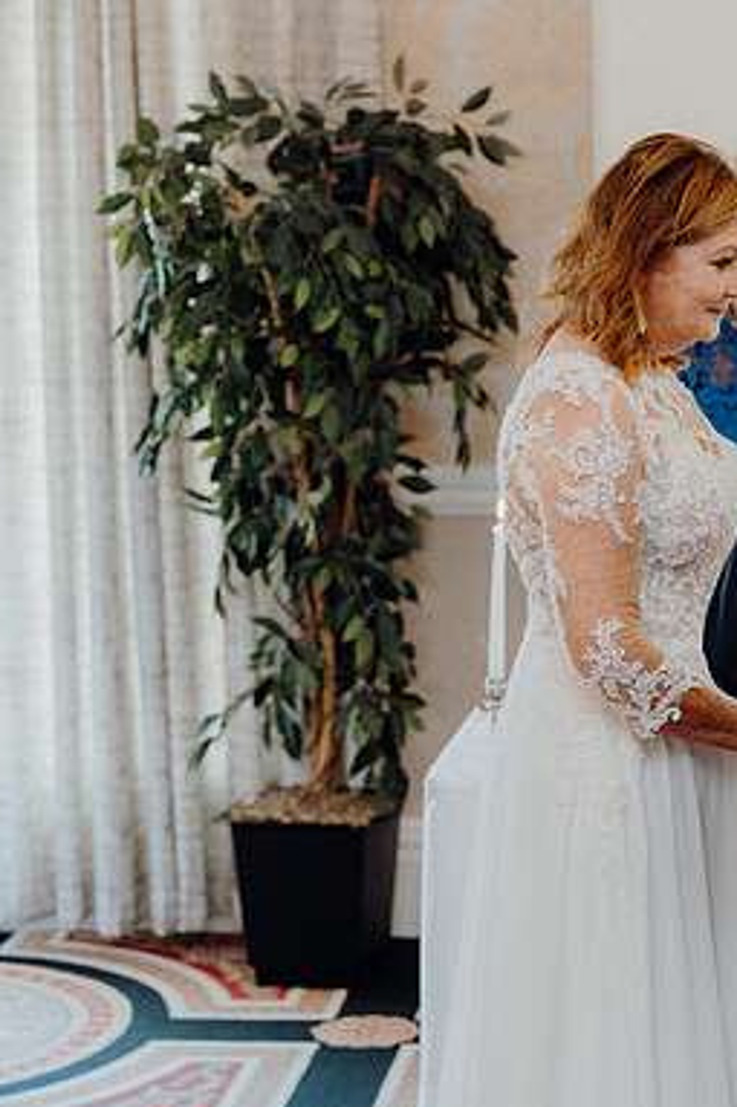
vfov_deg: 19.8
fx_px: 3166
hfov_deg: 13.1
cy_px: 554
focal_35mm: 103
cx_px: 792
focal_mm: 68
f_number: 3.5
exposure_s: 1/160
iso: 2500
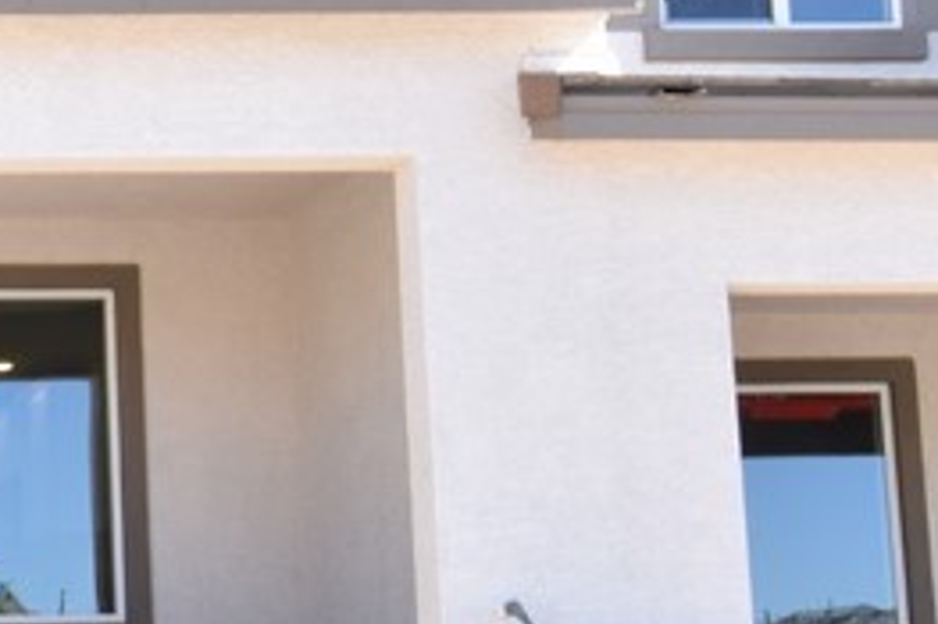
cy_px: 471
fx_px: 2423
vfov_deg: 14.6
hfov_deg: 19.2
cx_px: -457
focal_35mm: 93
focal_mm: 15
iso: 100
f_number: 20
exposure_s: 1/13
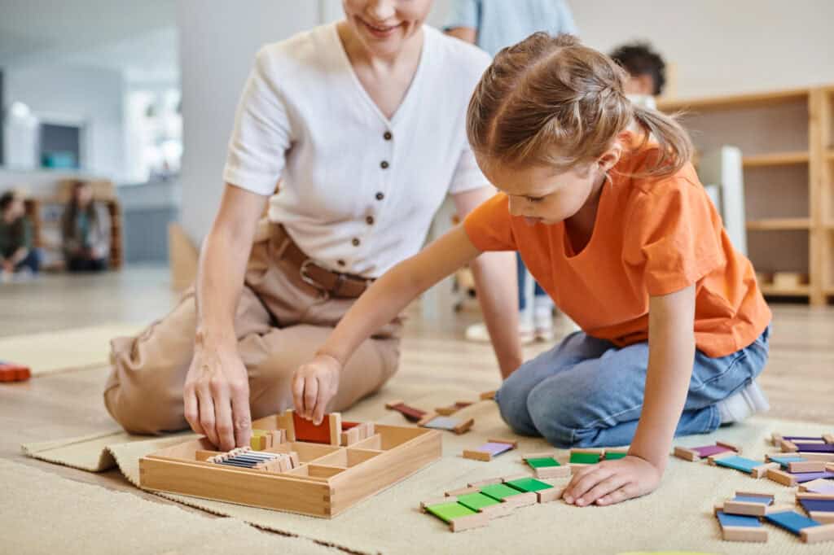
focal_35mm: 35
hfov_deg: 54.4
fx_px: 811
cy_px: 278
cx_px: 417
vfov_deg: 37.8
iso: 500
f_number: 2.8
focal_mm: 35
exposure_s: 1/200
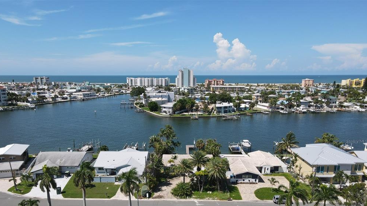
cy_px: 141
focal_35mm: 27
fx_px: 263
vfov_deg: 42.2
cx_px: 179
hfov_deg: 69.9
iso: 100
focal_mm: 4.5
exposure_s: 1/800
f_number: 2.8
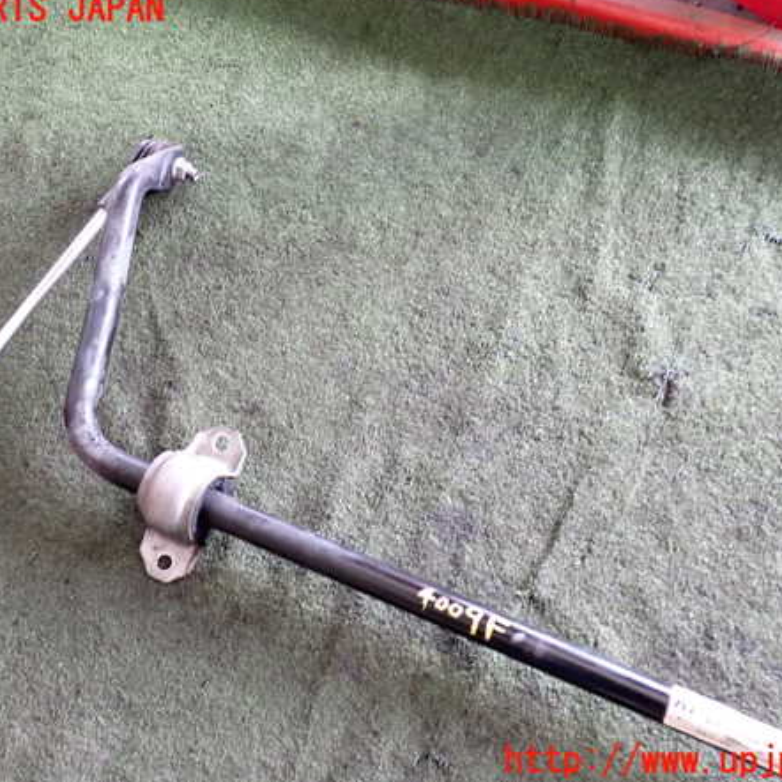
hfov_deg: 46.0
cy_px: 386
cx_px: 373
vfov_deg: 46.0
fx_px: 920
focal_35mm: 36
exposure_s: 1/30
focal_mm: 5.4
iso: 400
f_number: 2.3
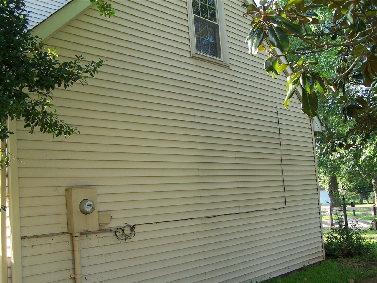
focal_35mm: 38
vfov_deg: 37.7
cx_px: 188
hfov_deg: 49.0
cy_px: 142
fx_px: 414
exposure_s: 1/90
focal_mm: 6.3
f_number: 2.8
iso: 80
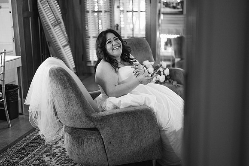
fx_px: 346
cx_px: 124
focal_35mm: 50
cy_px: 83
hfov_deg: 39.6
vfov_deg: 27.0
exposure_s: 1/125
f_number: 1.8
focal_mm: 50
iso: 1100
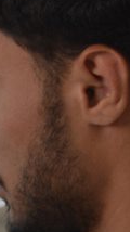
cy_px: 269
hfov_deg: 4.0
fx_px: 1849
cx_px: -151
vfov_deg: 7.1
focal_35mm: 301
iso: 400
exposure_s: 1/100
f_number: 5
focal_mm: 30
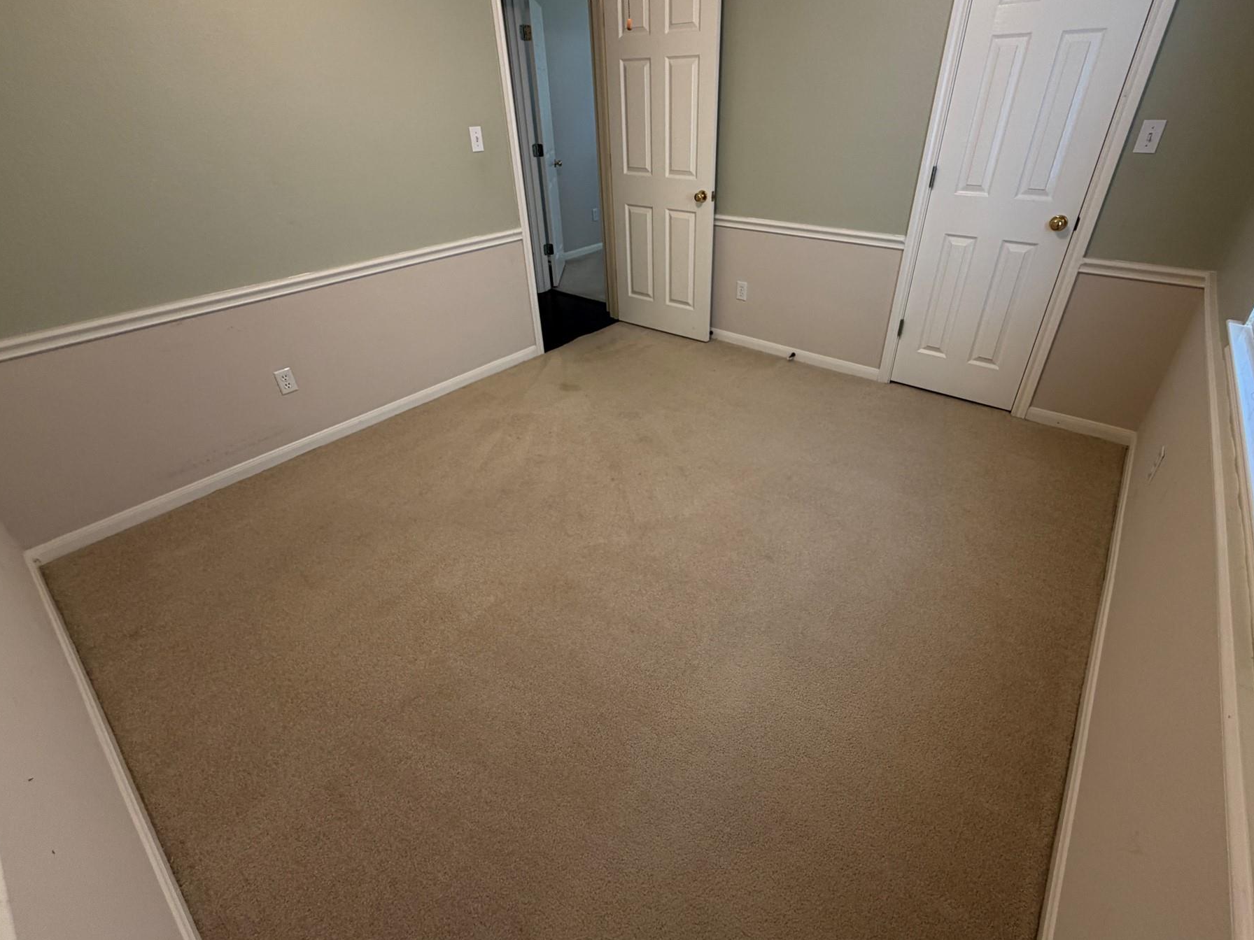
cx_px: 652
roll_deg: +1.8
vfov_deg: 78.0
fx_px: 580
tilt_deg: -30.5
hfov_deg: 94.4
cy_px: 433
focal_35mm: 16
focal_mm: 2.22
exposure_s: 1/60
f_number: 2.2
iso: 160
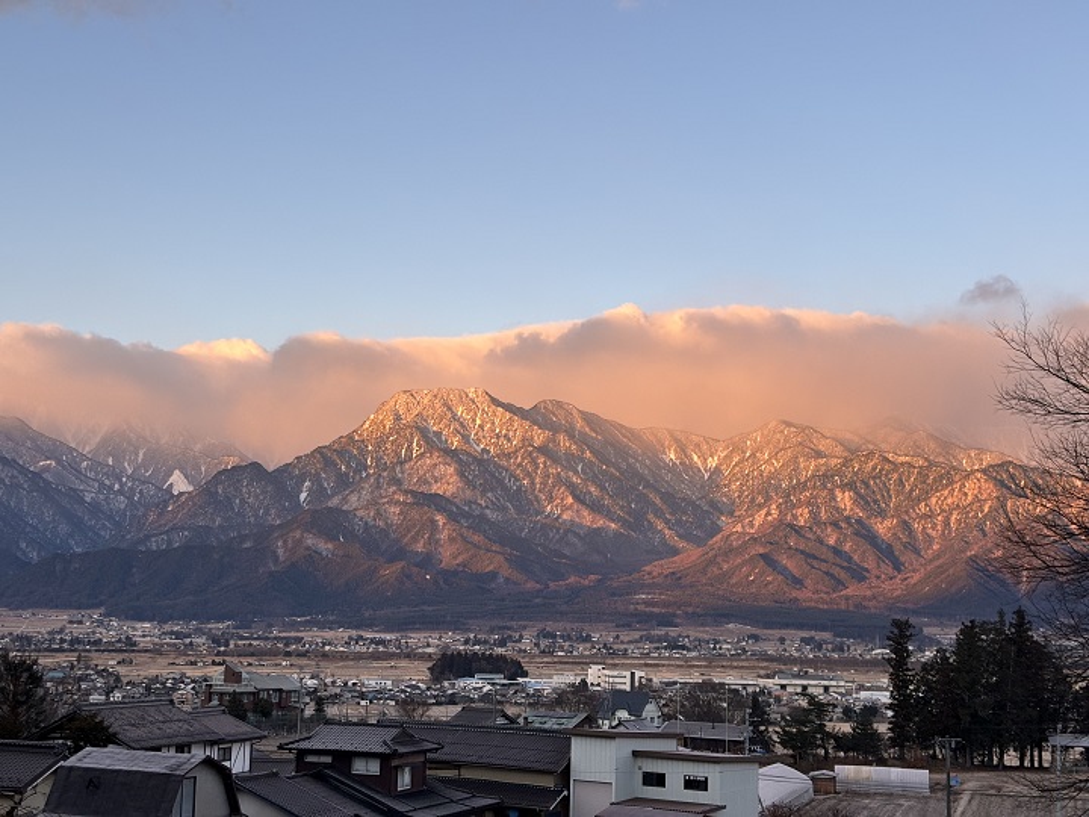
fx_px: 1636
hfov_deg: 36.8
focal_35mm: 52
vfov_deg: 28.0
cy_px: 408
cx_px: 544
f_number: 1.6
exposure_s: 1/400
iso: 32
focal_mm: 5.96
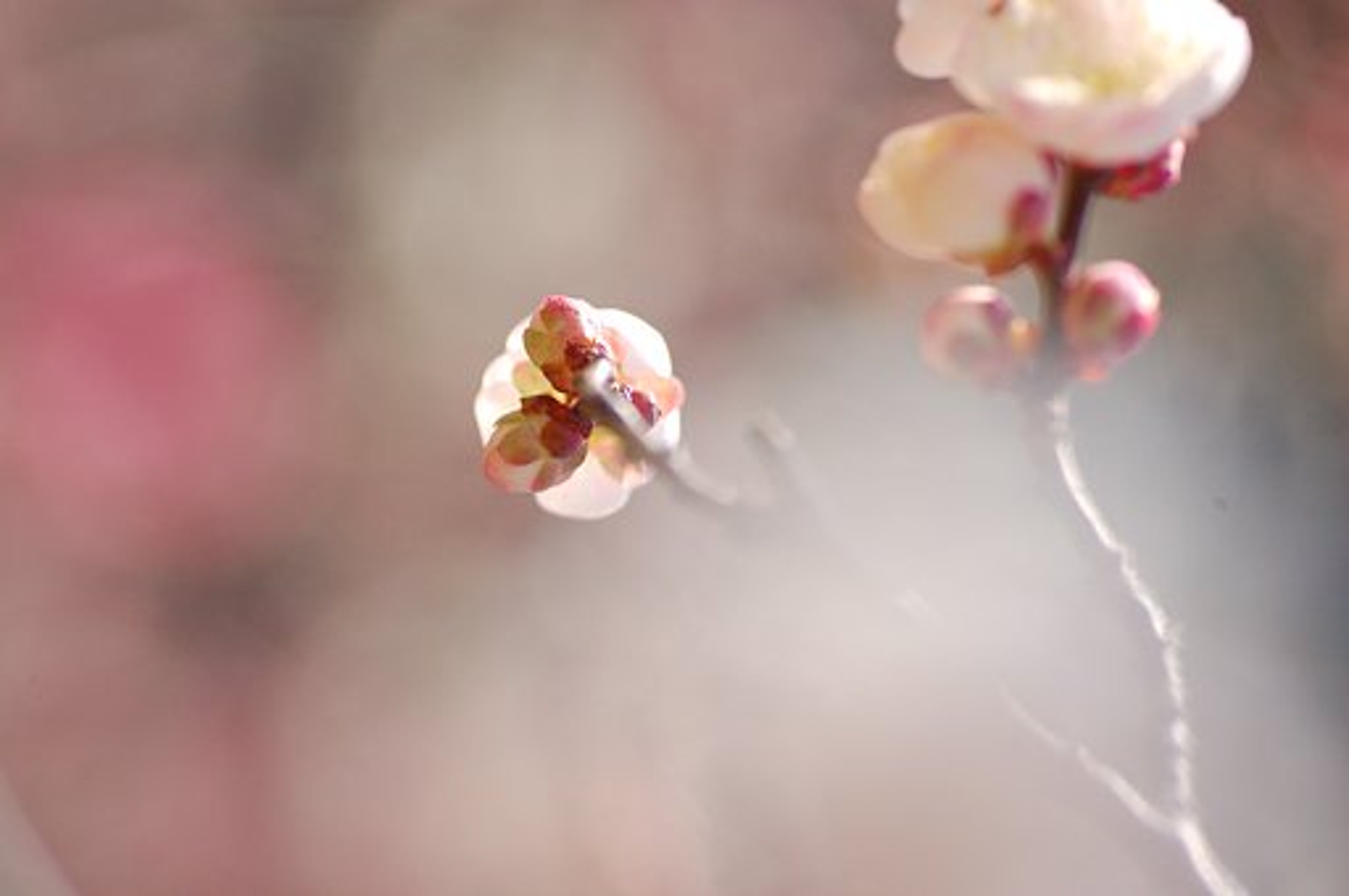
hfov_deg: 15.2
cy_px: 448
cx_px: 674
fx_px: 5052
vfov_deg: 10.1
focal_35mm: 135
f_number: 5.6
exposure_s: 1/1250
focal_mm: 90
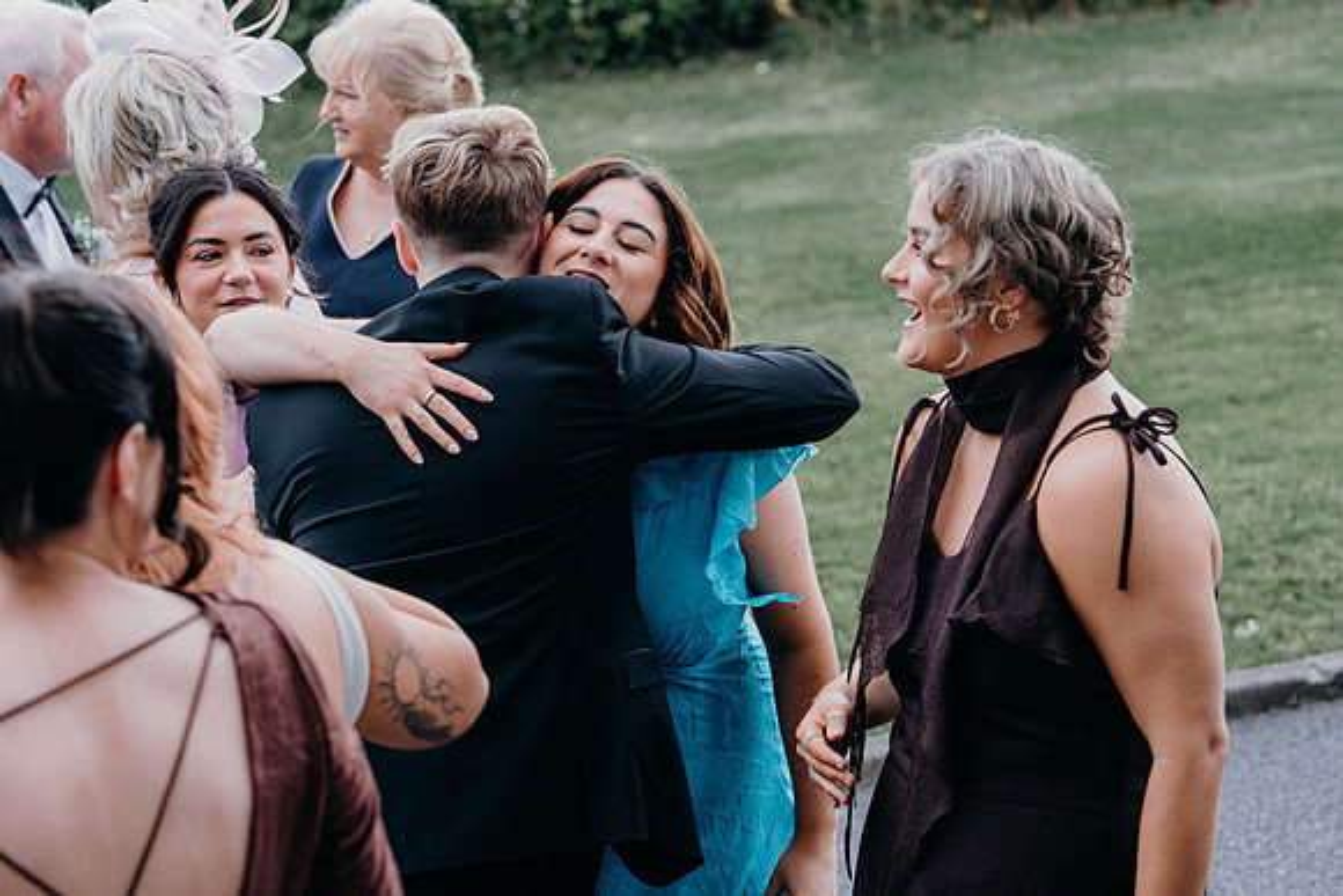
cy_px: 448
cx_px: 672
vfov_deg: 13.0
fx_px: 3918
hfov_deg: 19.5
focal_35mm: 105
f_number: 3.5
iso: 160
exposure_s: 1/200
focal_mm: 70
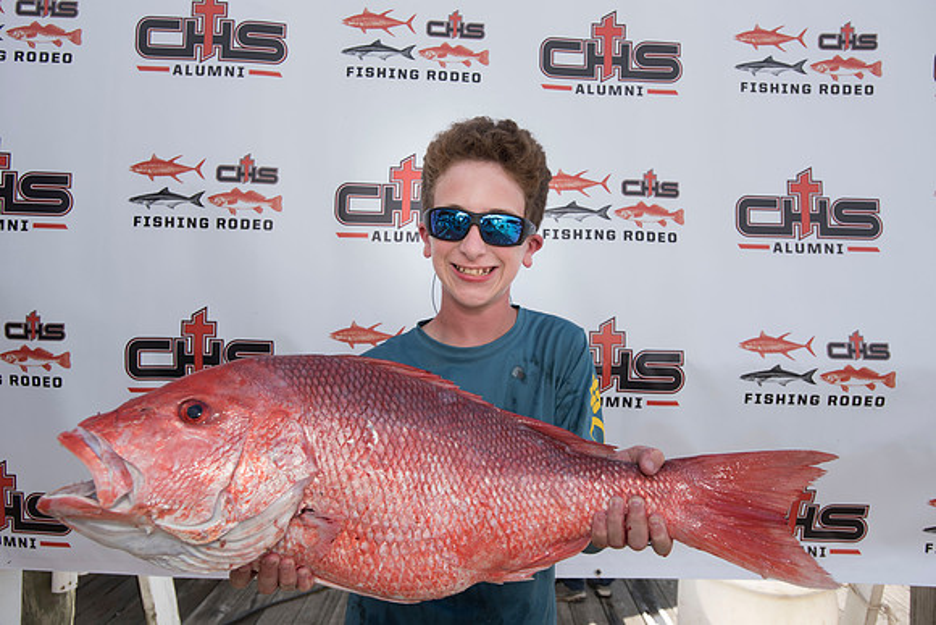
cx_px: 468
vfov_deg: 49.6
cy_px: 312
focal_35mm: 26
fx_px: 676
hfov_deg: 69.4
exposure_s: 1/500
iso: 250
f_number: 7.1
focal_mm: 26
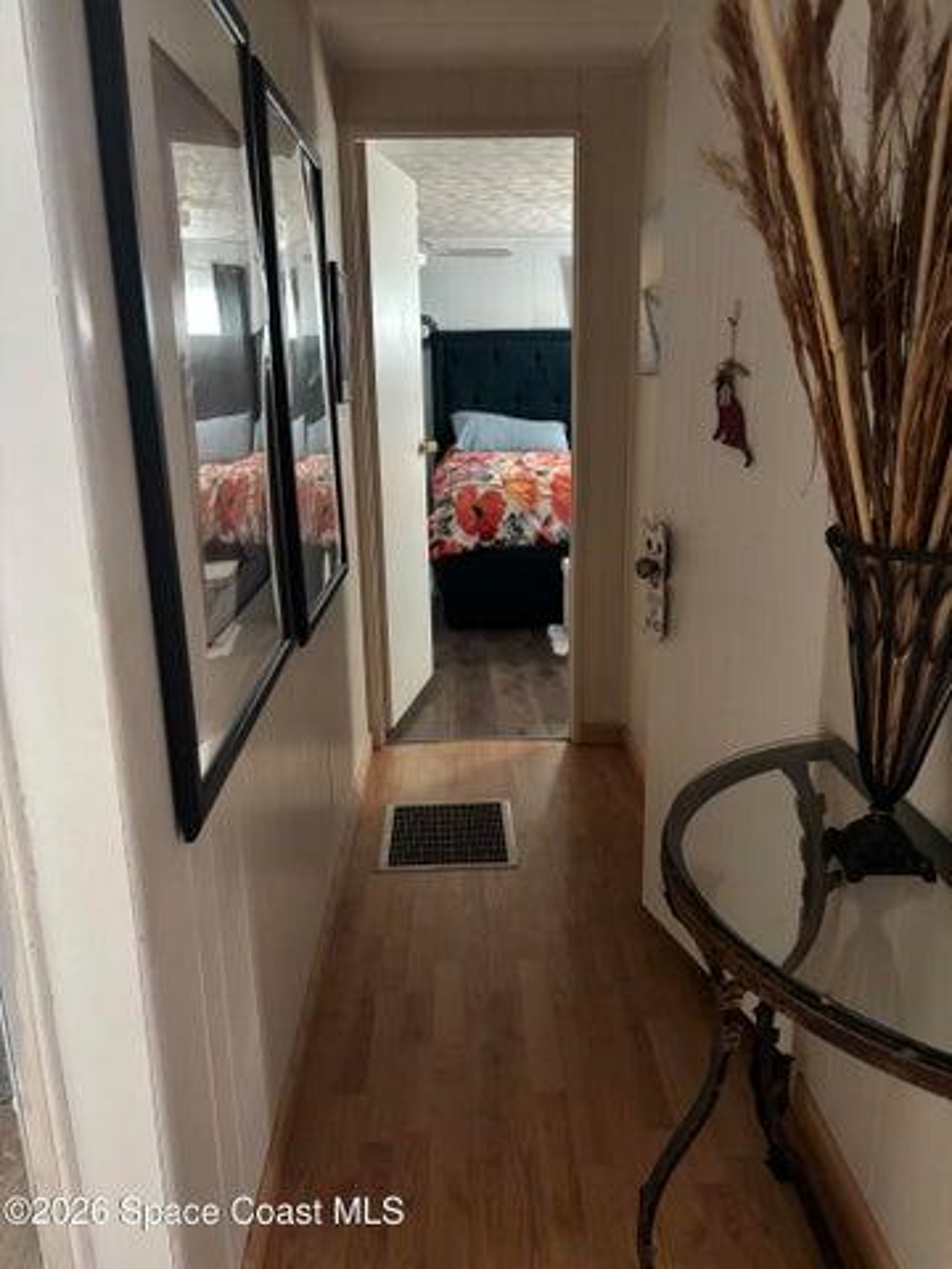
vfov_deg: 67.3
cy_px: 634
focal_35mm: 26
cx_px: 476
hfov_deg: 53.1
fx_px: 953
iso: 640
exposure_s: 1/33
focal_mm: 5.96
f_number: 1.6
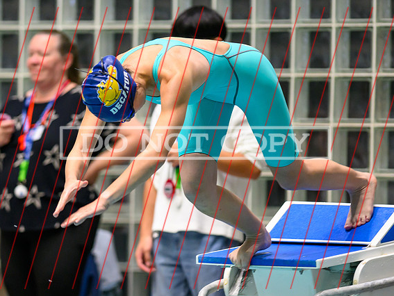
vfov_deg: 3.1
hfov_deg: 4.1
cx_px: 91
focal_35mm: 488
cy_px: 204
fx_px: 5558
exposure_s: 1/800
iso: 2500
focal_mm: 300
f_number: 2.8
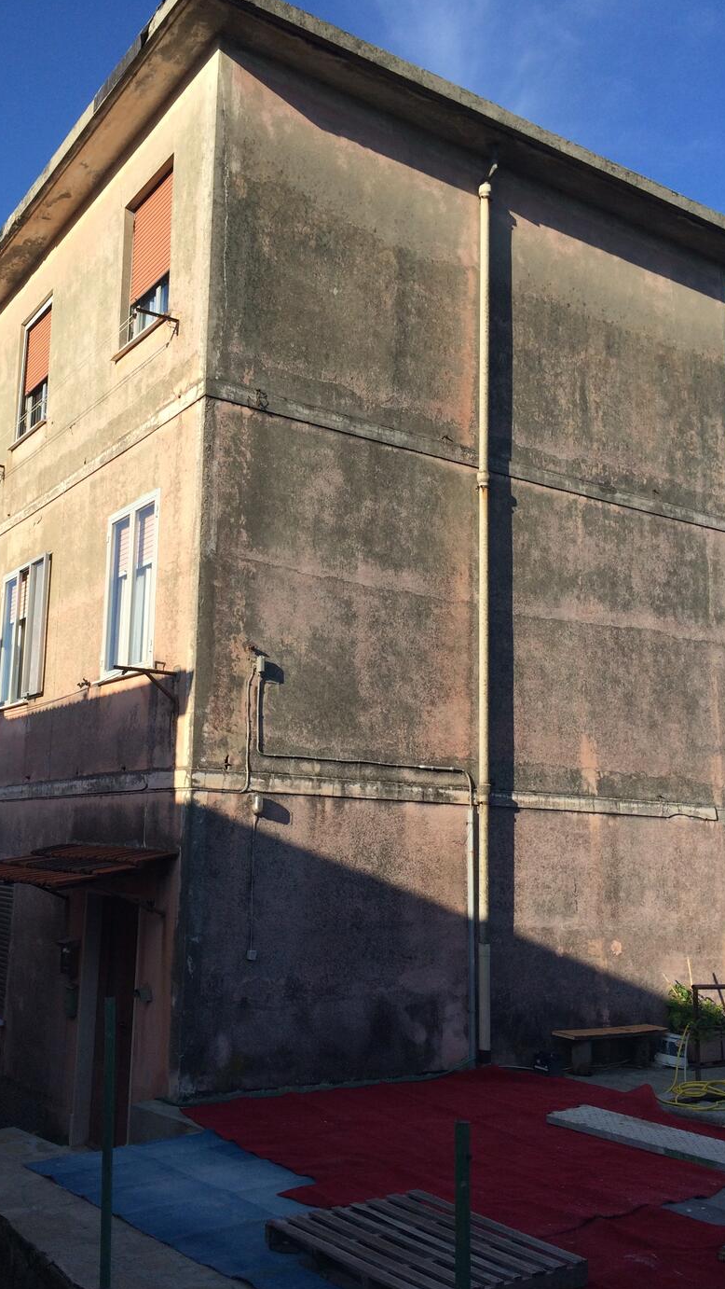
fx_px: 1093
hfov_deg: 36.4
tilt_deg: +10.6
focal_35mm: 32
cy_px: 648
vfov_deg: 61.0
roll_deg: -0.4
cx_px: 257
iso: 32
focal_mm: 4.15
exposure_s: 1/1709
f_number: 2.2
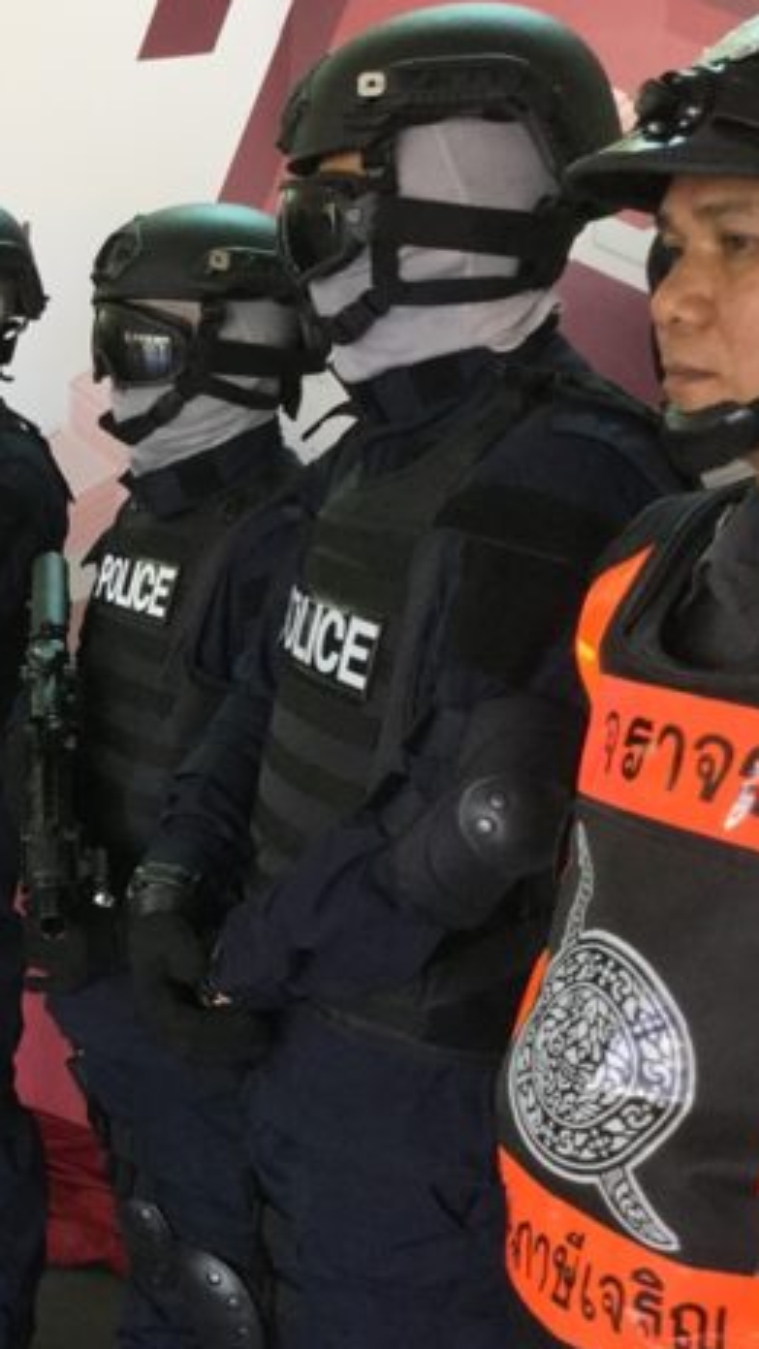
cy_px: 608
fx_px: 1896
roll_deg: -1.3
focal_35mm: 53
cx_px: -204
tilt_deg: -11.3
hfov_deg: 20.8
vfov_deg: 39.1
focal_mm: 3.3
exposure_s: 1/33
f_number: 2.4
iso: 40
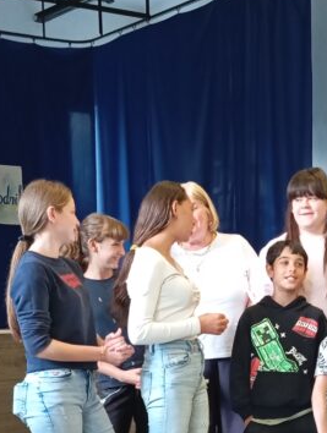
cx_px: 242
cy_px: 395
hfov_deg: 18.2
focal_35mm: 81
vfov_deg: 23.4
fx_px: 1017
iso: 2291
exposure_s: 1/25
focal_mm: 4.22
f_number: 1.8
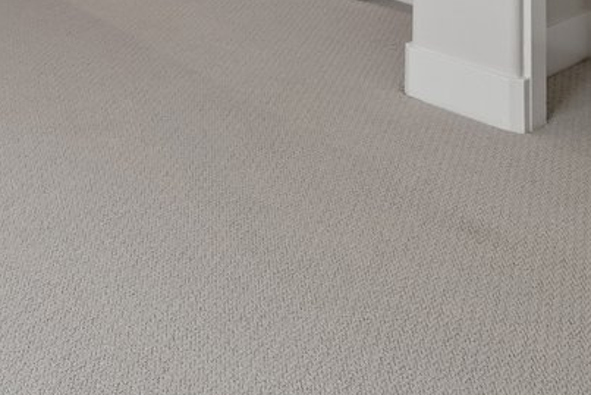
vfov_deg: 16.5
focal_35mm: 61
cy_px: -413
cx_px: -263
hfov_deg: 25.7
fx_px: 1002
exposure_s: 1/30
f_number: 8
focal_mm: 12
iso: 400
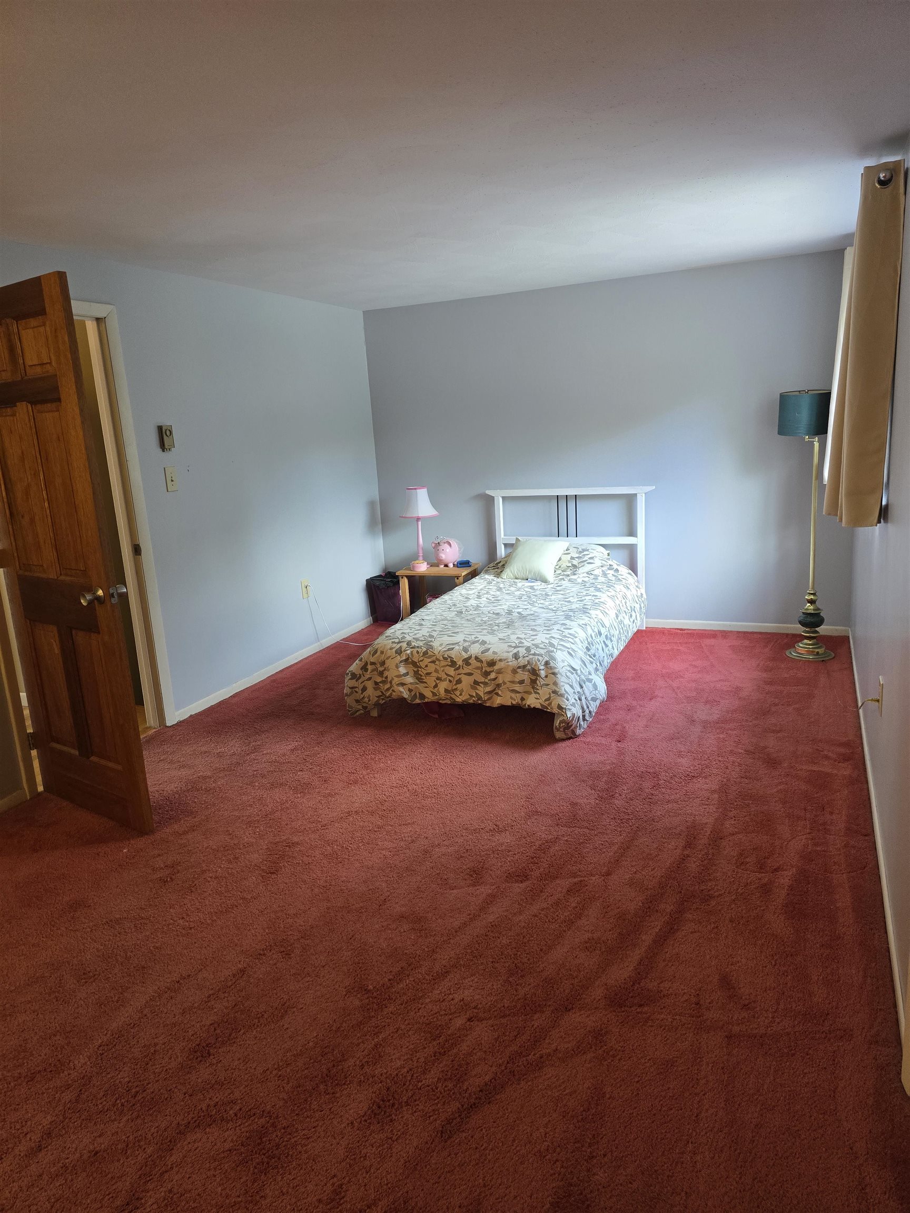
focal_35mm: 23
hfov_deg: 58.9
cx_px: 455
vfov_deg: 73.9
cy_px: 606
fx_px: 806
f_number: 1.7
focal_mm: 6.3
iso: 320
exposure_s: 1/120
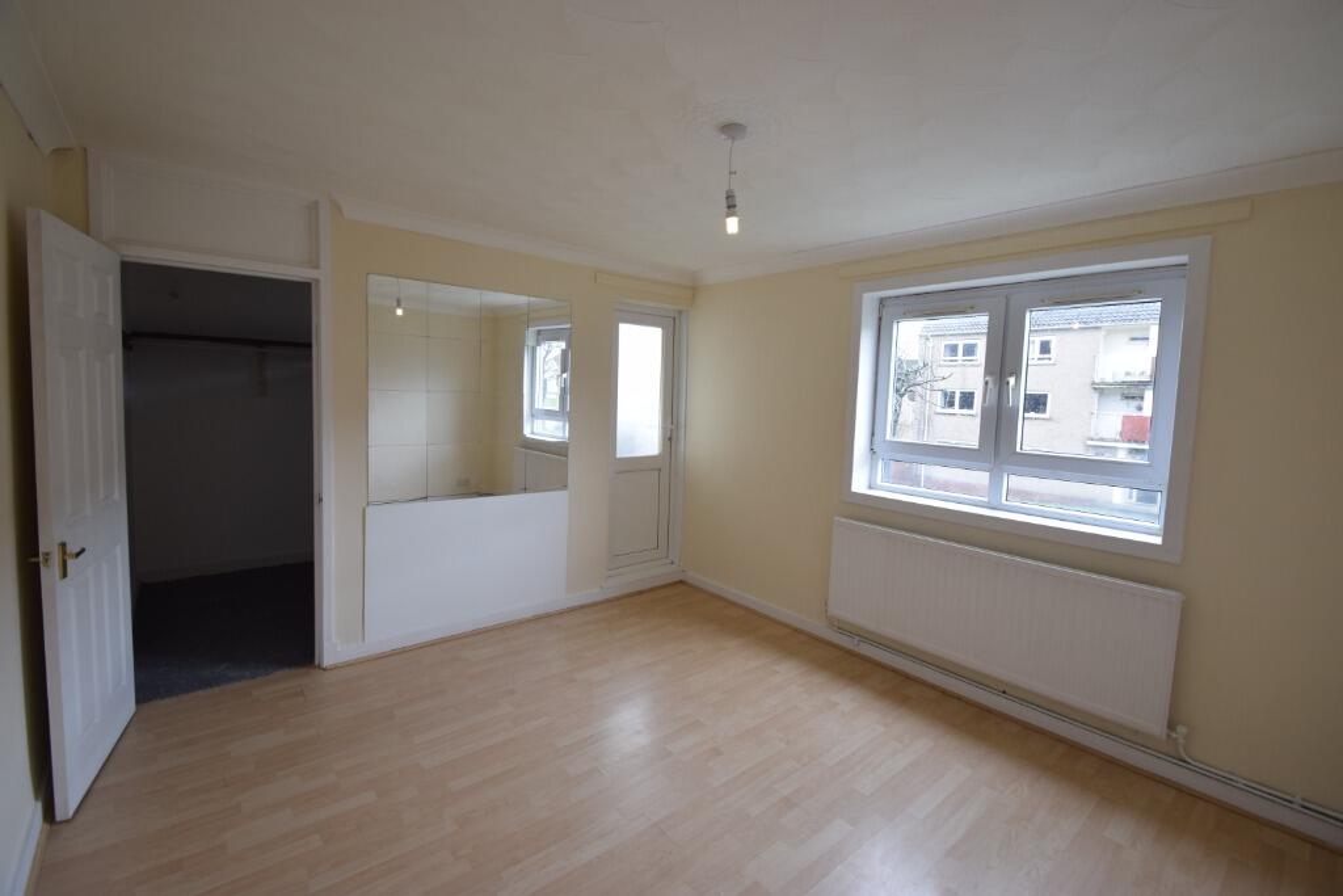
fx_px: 560
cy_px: 448
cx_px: 672
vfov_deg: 77.3
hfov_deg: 100.4
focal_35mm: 15
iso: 400
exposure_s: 1/100
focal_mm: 10
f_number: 5
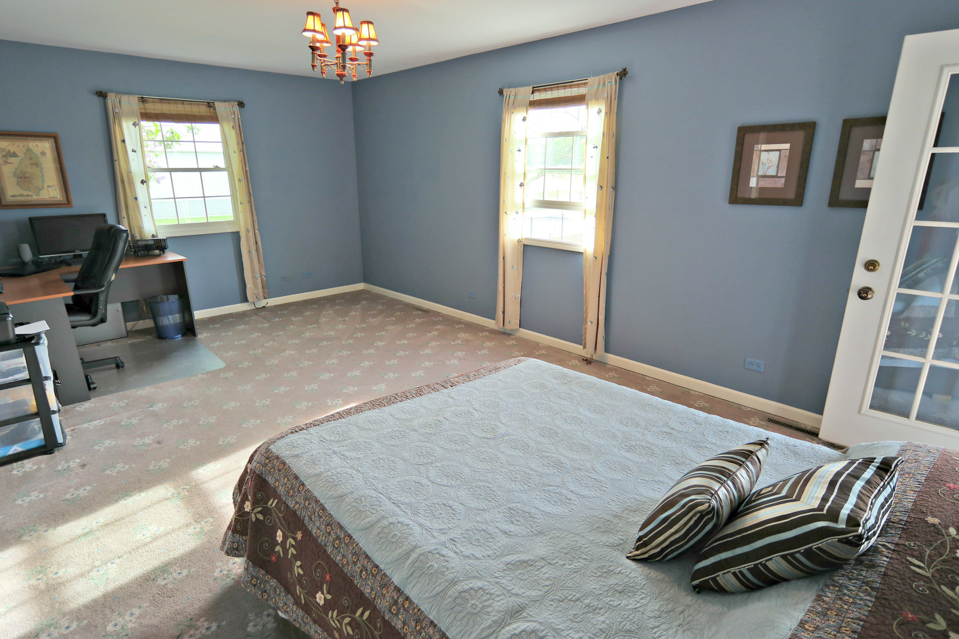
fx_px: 479
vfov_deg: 67.4
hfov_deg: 90.0
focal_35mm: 18
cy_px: 320
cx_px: 480
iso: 200
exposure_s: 1/50
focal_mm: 12
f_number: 4
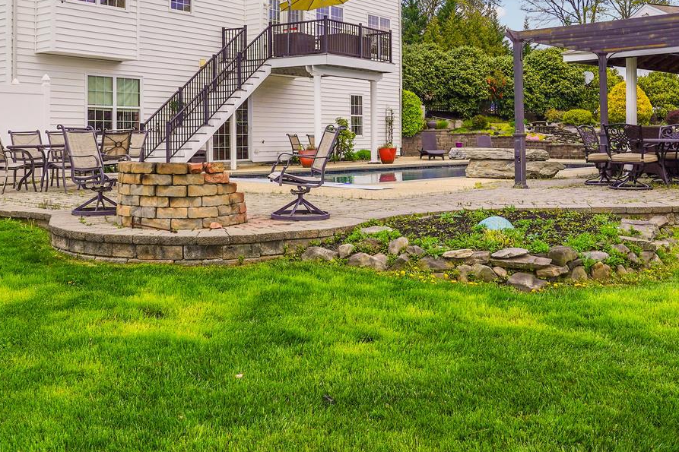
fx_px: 735
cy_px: 109
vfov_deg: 33.5
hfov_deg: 49.4
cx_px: 296
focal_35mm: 39
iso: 100
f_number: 9
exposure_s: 1/125
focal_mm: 17
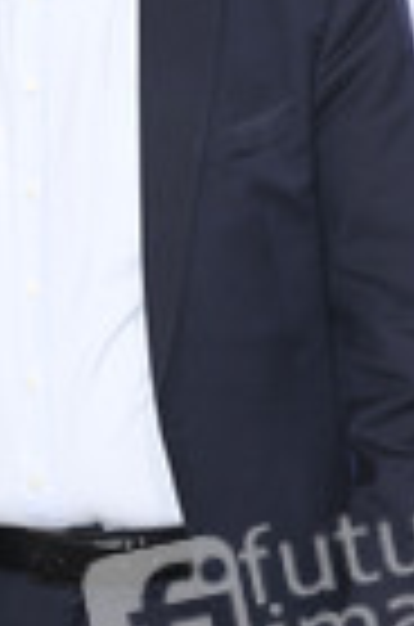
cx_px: -94
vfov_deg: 10.8
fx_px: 3294
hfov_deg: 7.1
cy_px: 378
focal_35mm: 190
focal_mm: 66
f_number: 6.3
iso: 400
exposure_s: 1/250
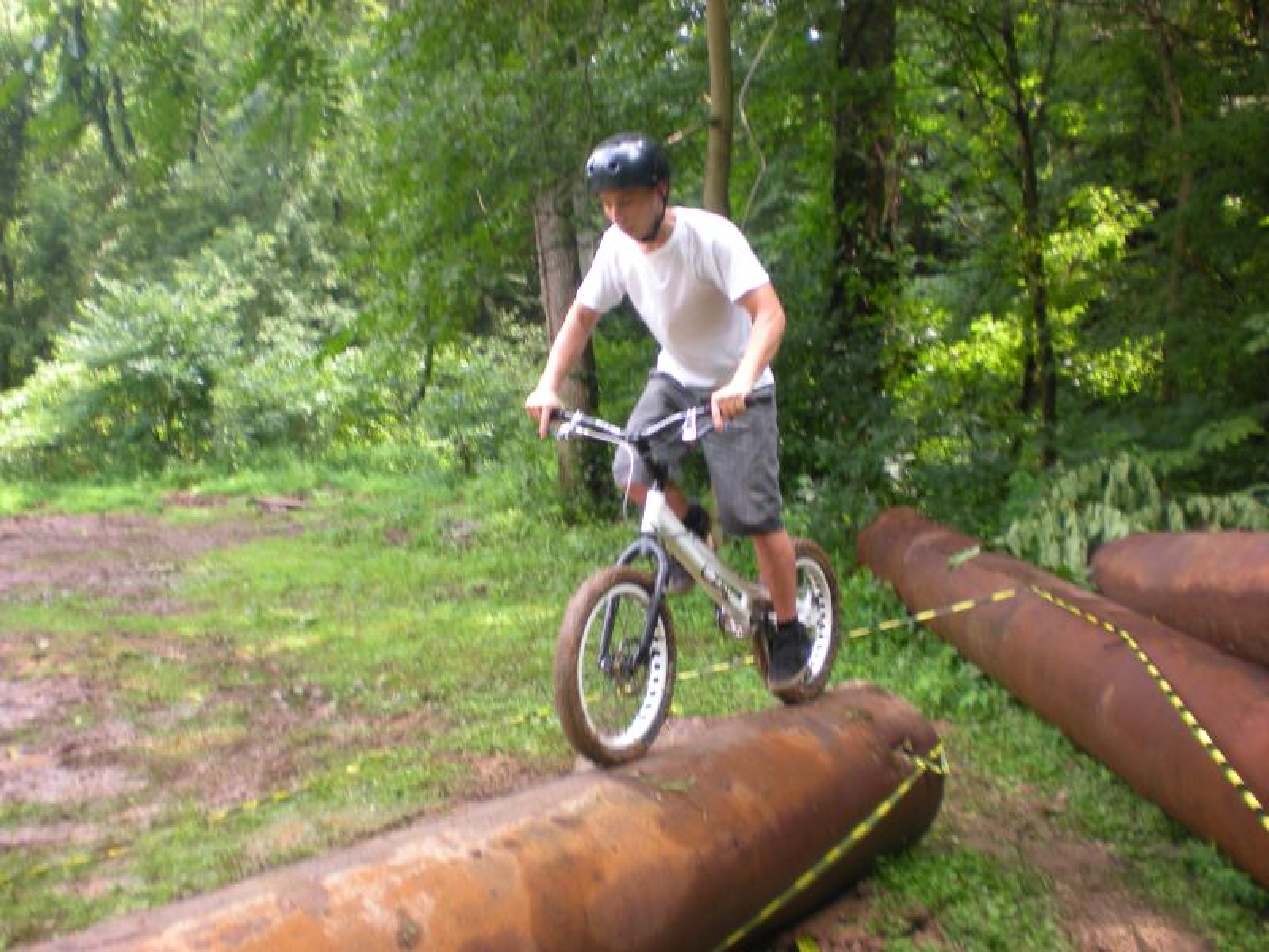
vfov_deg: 37.7
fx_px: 1393
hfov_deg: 49.0
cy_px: 476
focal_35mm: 38
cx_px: 634
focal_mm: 6.3
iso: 64
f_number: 3.1
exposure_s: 1/69.7
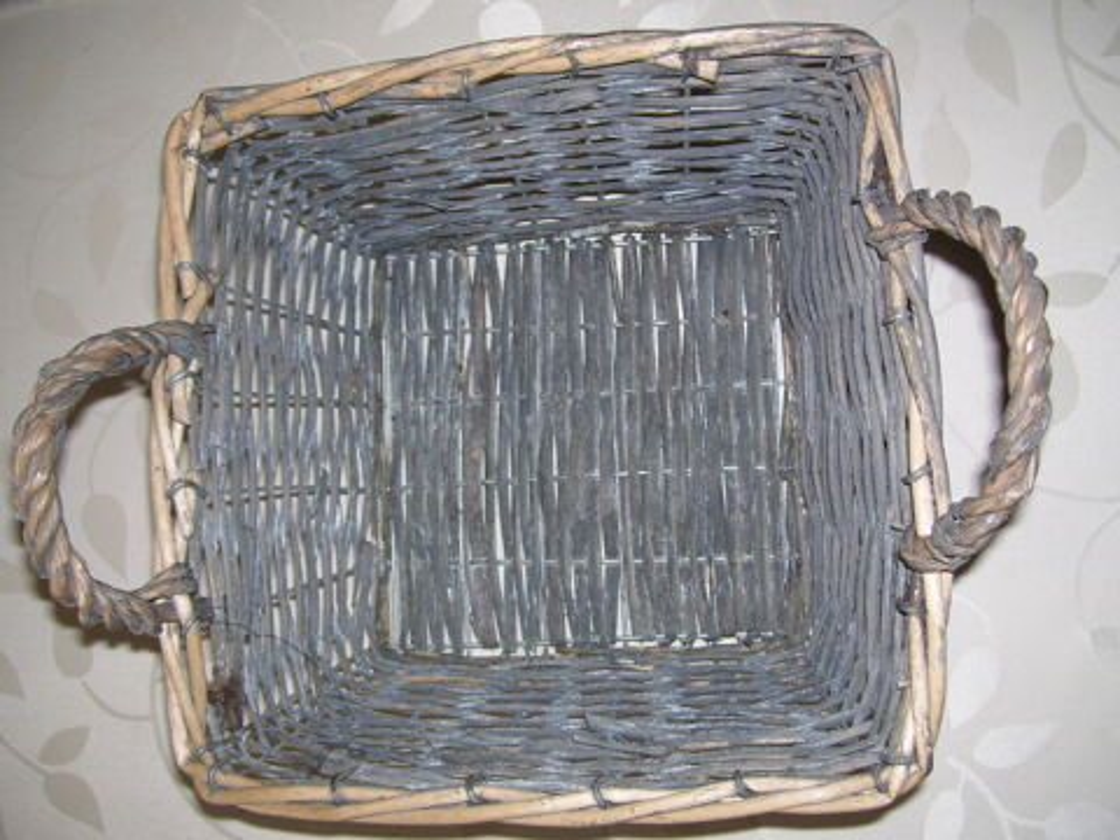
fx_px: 1197
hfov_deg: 50.1
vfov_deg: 38.7
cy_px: 420
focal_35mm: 37
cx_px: 560
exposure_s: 1/60
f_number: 2.7
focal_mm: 6
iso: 80
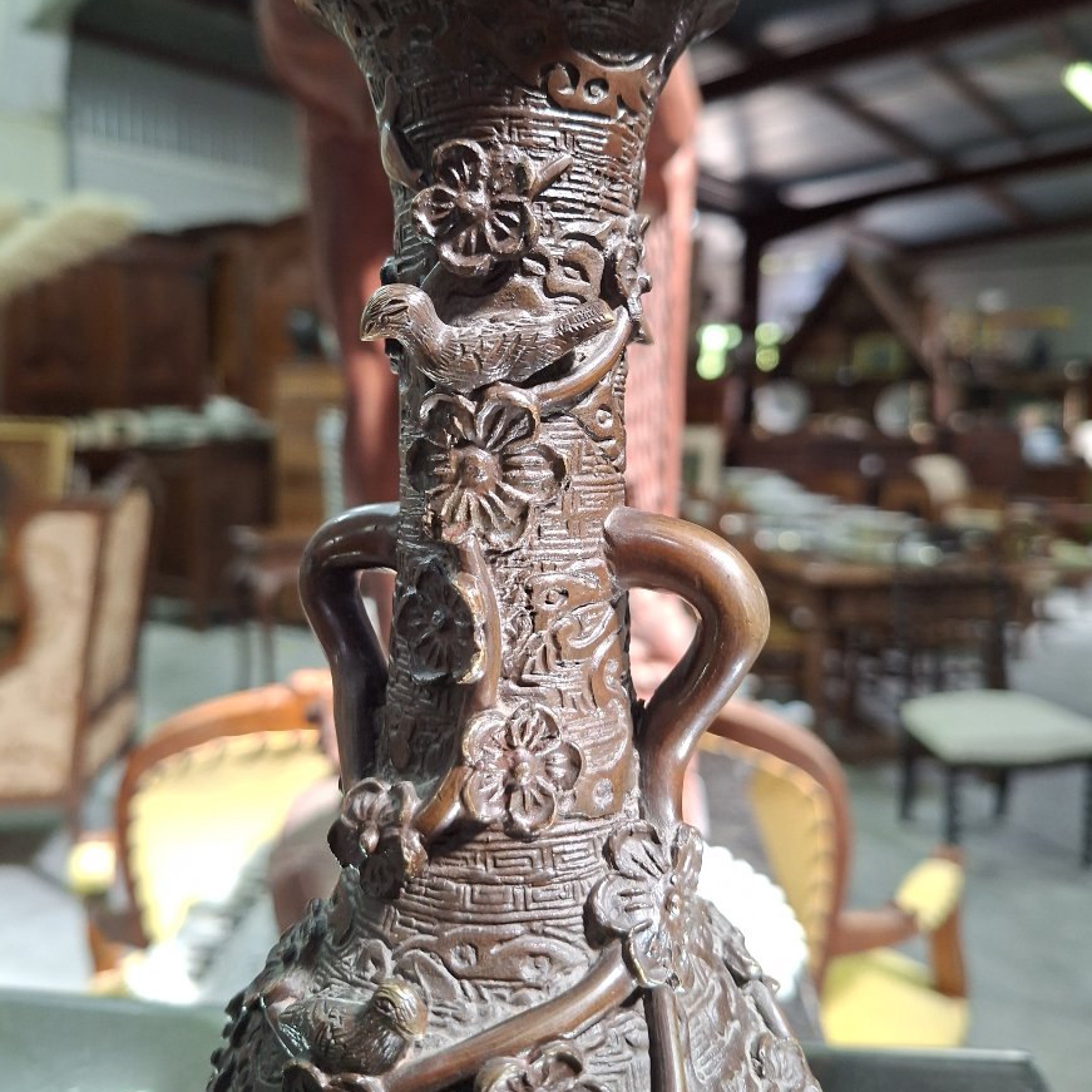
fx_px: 999
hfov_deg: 57.3
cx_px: 534
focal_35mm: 28
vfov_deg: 57.2
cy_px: 486
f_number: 1.8
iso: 320
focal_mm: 5.54
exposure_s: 1/100
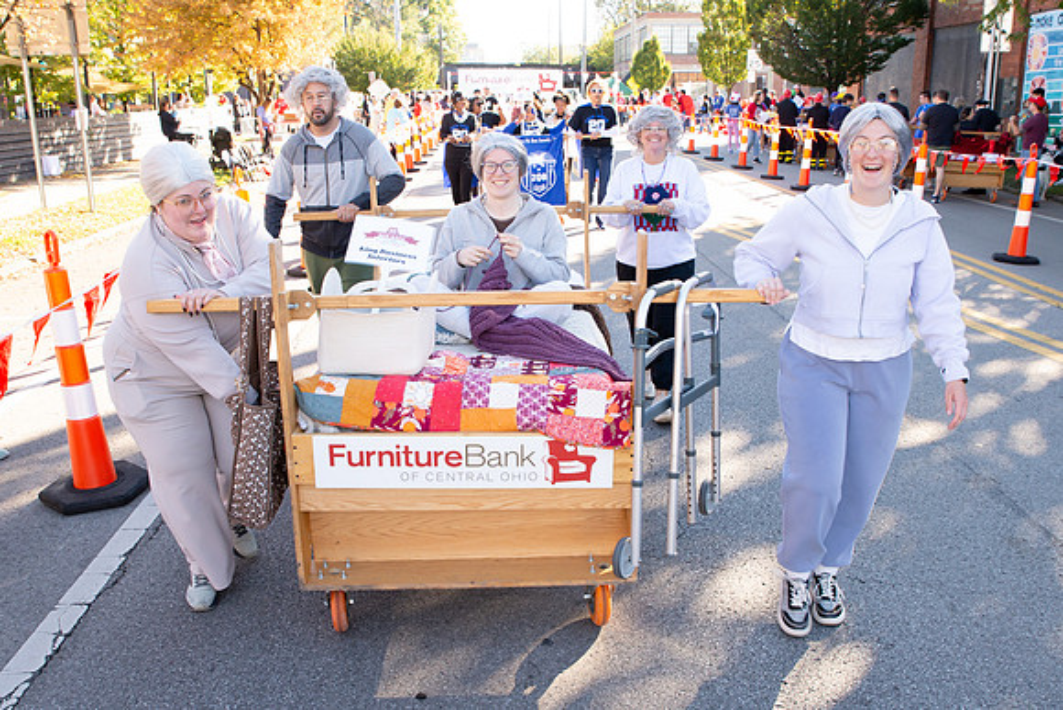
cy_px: 409
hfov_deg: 57.5
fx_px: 968
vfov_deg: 40.1
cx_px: 524
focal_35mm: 33
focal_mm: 24
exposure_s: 1/200
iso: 800
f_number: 7.1
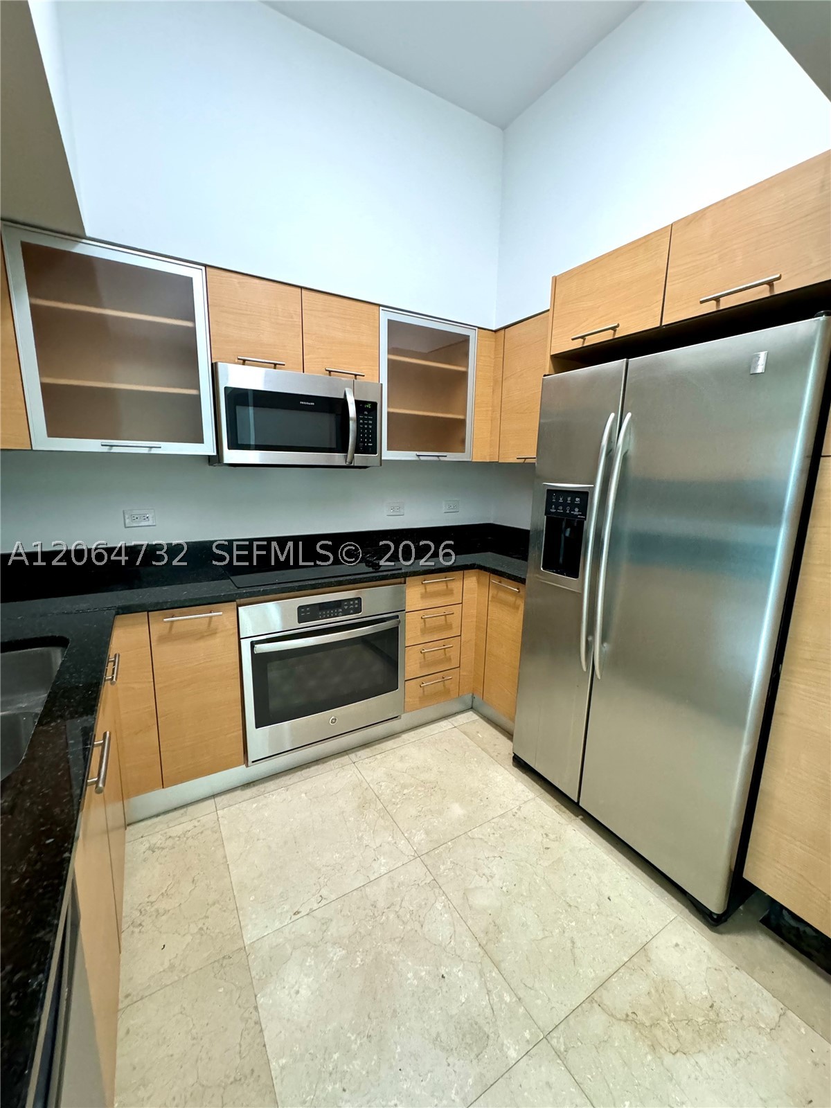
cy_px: 554
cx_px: 416
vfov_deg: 102.1
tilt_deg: -11.4
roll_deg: -1.1
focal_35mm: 14
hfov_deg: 85.7
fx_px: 448
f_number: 2.2
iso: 1000
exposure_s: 1/60
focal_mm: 2.22
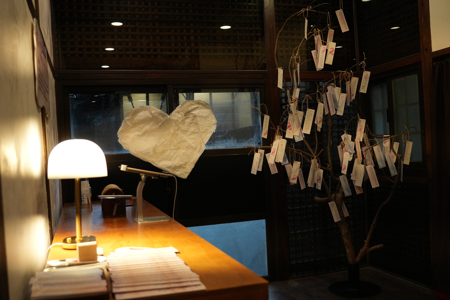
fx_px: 441
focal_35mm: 35
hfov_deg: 54.1
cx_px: 225
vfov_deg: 37.6
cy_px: 150
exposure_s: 1/500
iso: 2500
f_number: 2.8
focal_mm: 23.5
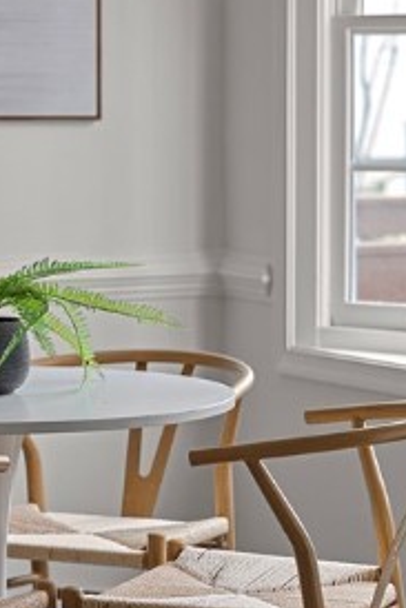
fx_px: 2365
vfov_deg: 14.6
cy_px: 220
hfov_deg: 9.8
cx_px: 23
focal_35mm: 140
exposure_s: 1/20
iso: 800
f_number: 2.8
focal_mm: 50
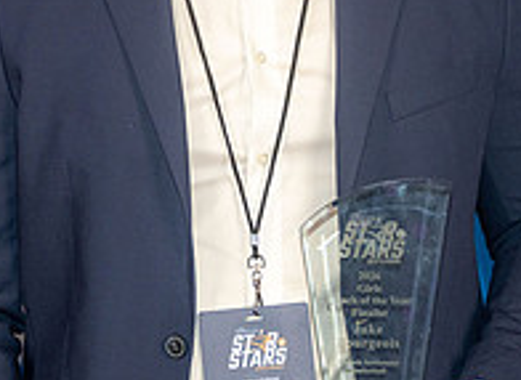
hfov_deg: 11.5
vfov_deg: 8.4
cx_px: 149
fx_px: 2579
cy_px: 80
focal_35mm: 173
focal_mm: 55
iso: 320
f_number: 3.5
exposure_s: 1/125
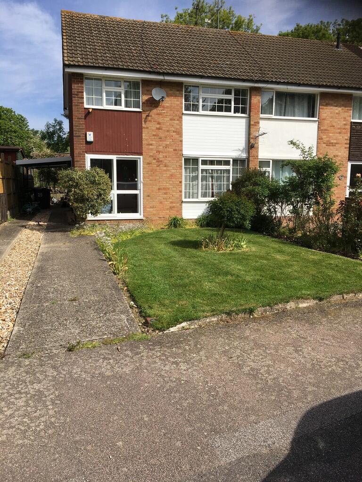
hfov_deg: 48.2
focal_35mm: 29
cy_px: 241
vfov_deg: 61.7
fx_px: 404
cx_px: 181
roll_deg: -0.2
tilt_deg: -9.8
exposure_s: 1/2198
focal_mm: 4.15
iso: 25
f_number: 2.2
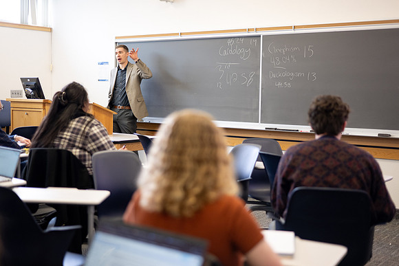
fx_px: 554
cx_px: 200
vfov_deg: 27.0
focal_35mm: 50
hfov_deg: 39.6
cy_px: 133
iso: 800
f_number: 1.8
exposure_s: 1/200
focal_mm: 50
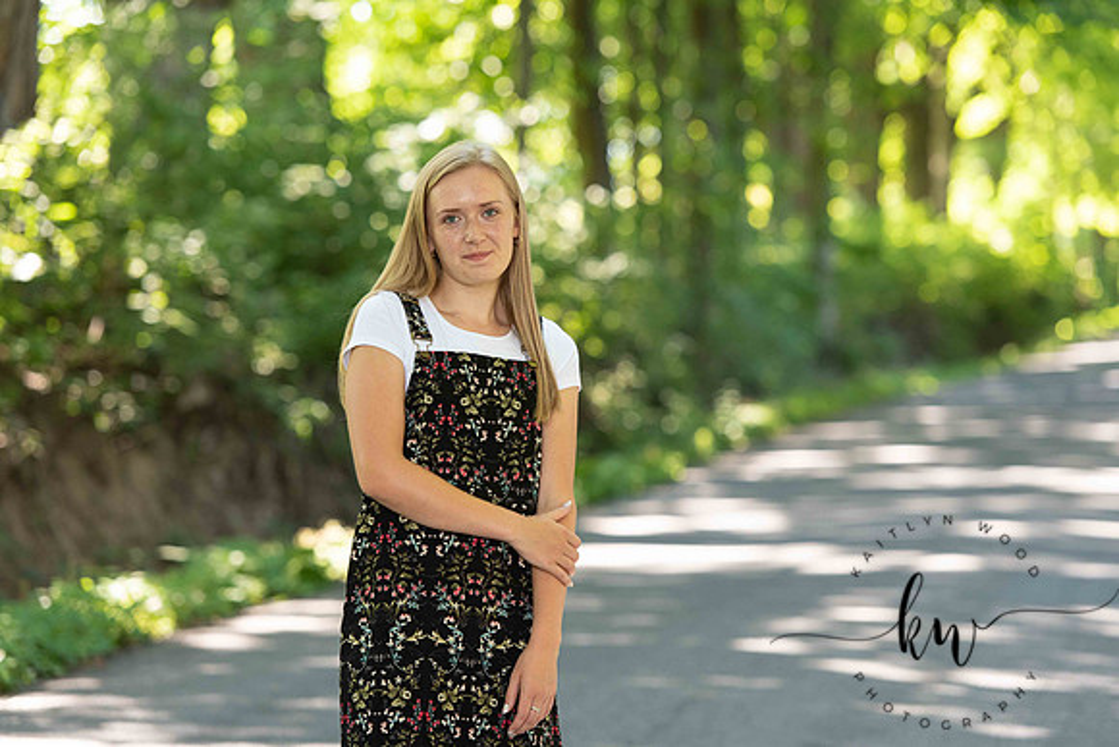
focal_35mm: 141
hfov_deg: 14.5
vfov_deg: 9.7
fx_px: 4388
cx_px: 560
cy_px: 374
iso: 640
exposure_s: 1/200
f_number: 3.5
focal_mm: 140
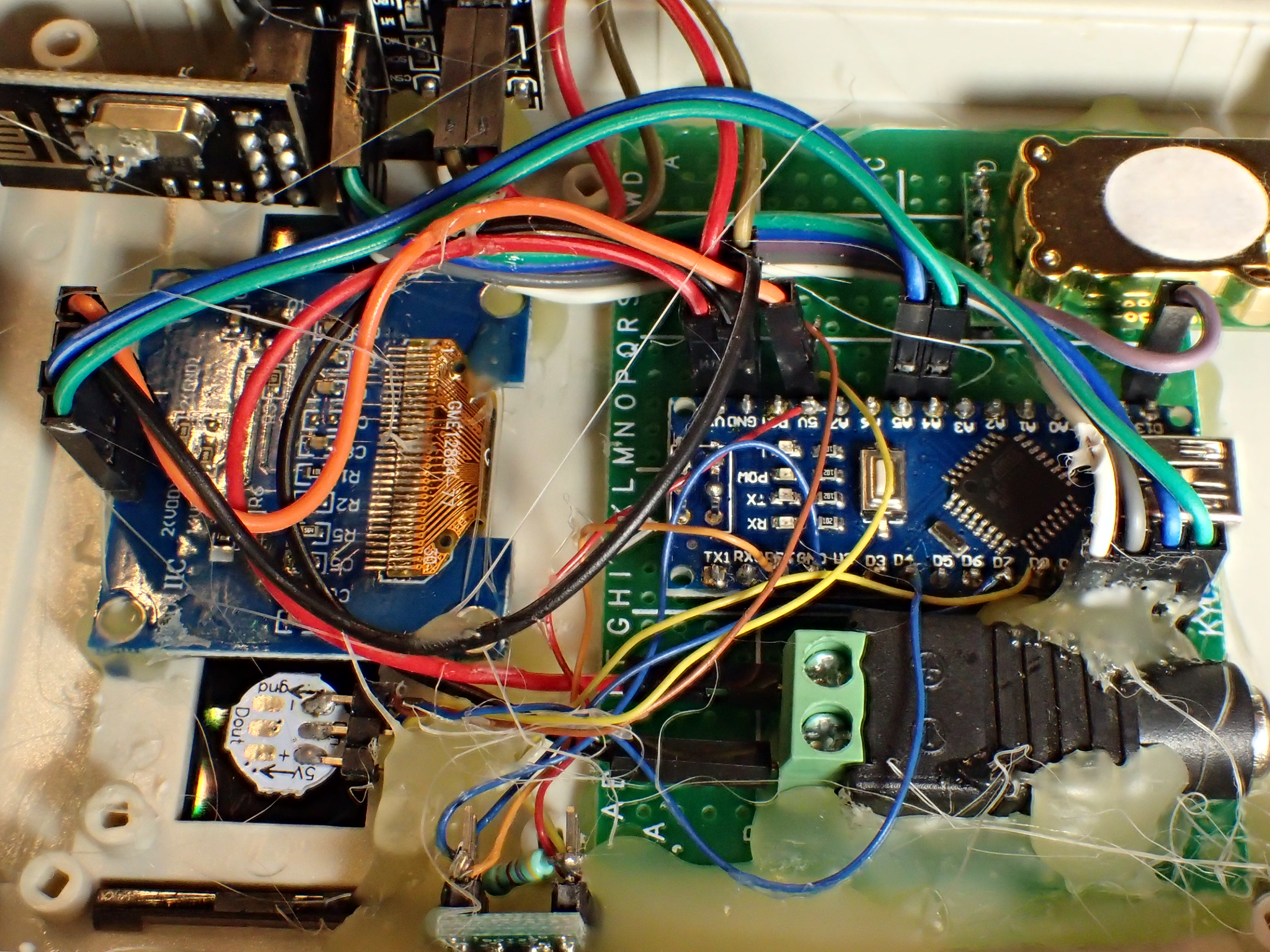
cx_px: 672
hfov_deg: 40.4
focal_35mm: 47
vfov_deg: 30.9
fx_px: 1724
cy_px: 496
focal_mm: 6.42
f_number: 3.5
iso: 500
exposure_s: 1/125
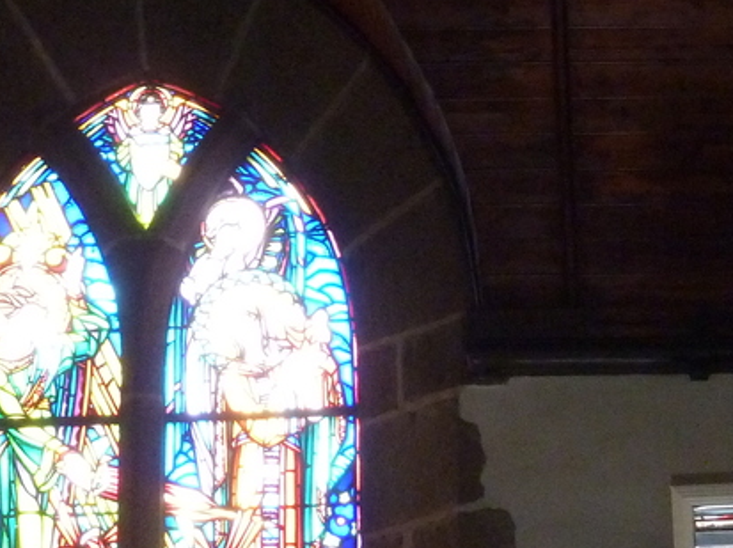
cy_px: 450
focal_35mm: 160
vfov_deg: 9.2
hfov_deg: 12.3
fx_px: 3385
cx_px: 502
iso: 400
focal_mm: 9.1
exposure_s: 1/30
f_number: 3.9
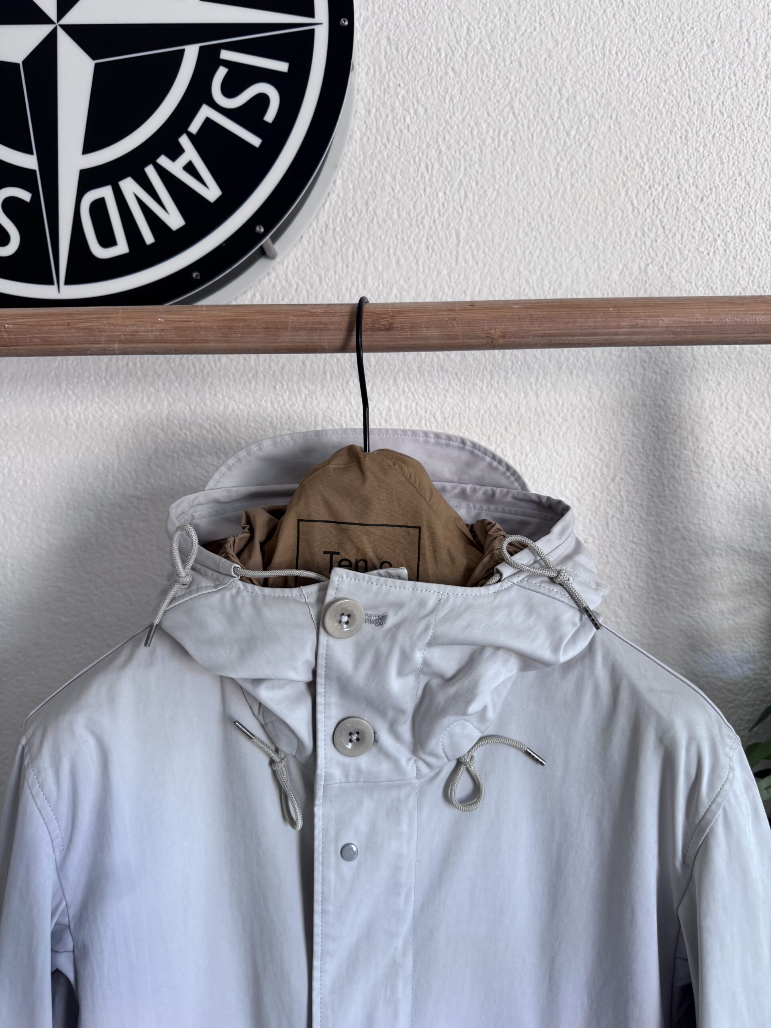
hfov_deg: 56.8
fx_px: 713
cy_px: 514
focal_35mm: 24
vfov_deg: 71.6
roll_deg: +1.2
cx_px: 386
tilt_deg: -1.5
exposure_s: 1/121
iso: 160
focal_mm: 6.76
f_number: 1.78
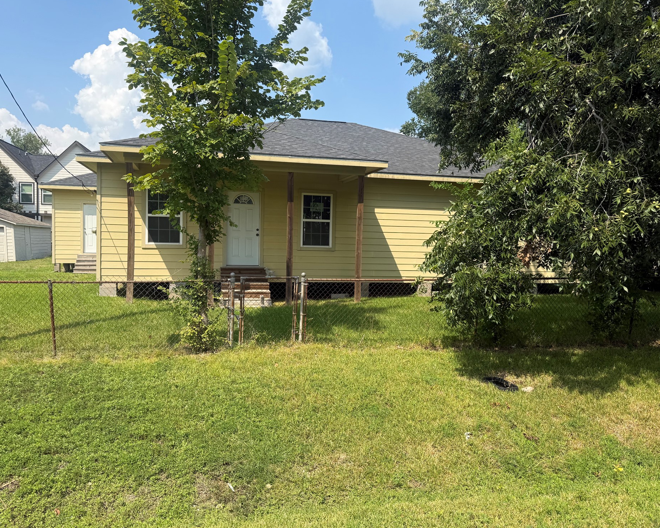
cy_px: 264
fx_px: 508
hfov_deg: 66.0
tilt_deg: -1.5
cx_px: 319
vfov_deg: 54.9
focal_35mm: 26
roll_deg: -0.8
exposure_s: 1/2907
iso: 80
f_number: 1.78
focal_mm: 6.76
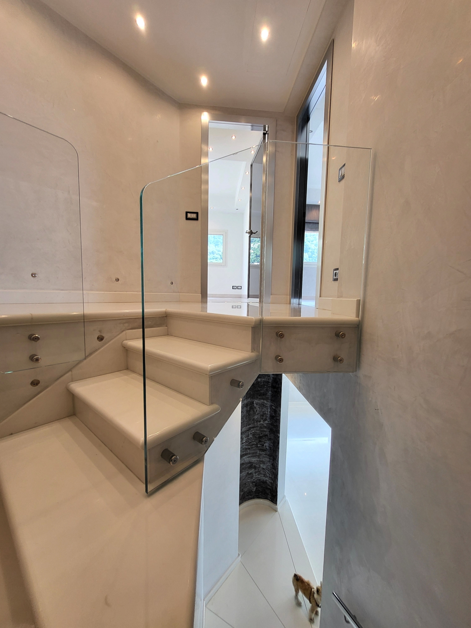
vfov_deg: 106.2
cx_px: 236
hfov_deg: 89.9
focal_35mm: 13
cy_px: 314
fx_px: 236
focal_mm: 1.74
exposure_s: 1/50
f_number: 2.2
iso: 64
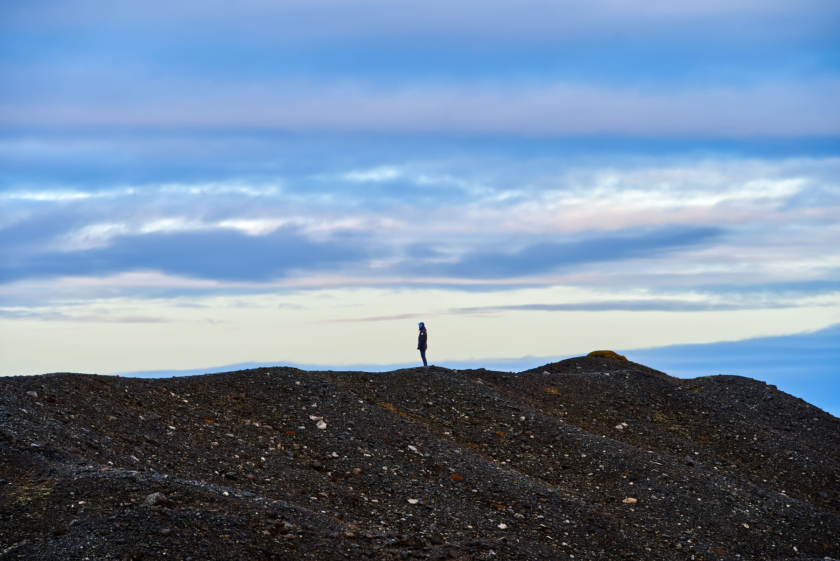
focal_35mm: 200
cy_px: 280
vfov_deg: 6.9
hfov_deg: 10.3
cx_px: 420
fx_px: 4669
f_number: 8
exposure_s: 1/200
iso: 400
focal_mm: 200
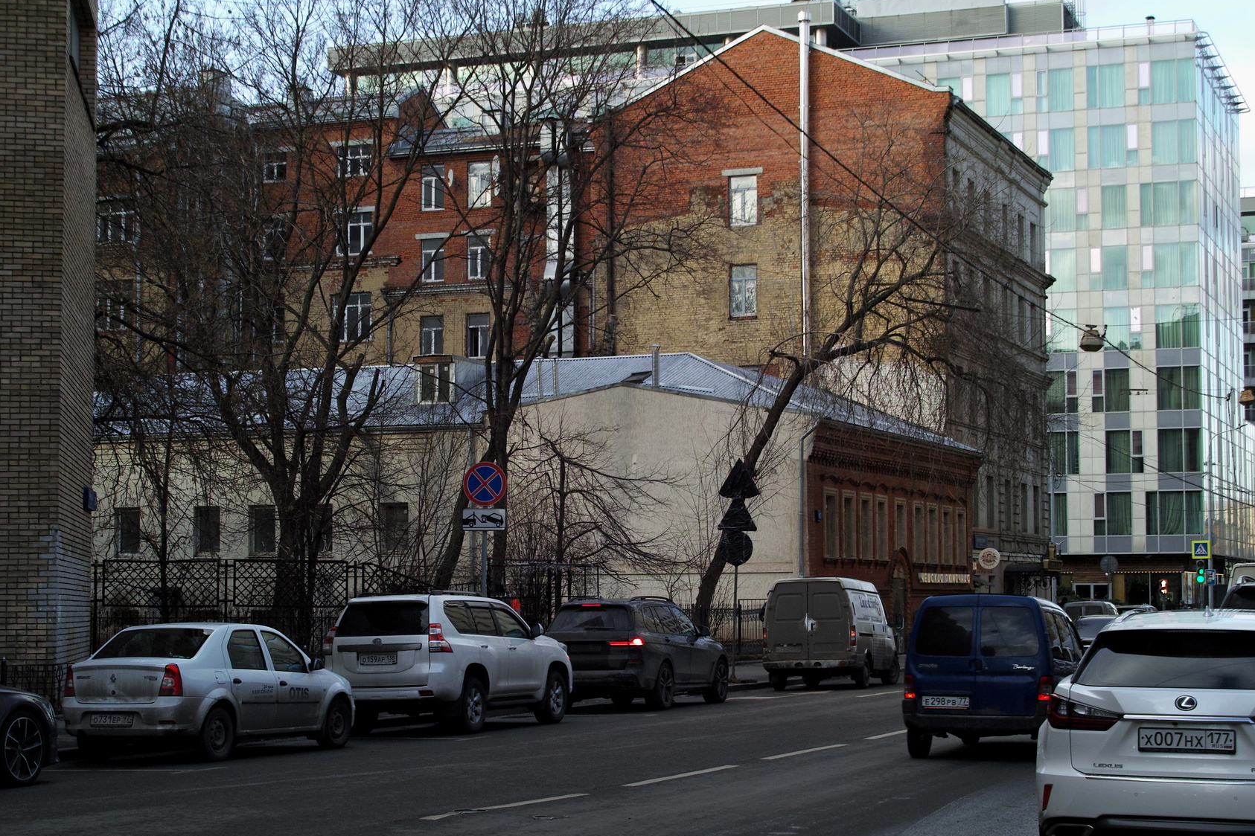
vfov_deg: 21.6
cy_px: 431
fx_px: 2196
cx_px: 645
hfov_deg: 31.9
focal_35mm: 63
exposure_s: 1/100
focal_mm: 35
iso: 100
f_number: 7.1
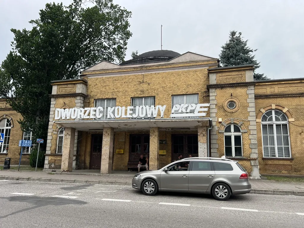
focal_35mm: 26
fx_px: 228
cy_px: 114
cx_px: 152
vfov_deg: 53.1
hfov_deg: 67.3
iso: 40
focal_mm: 5.7
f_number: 1.5
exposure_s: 1/293
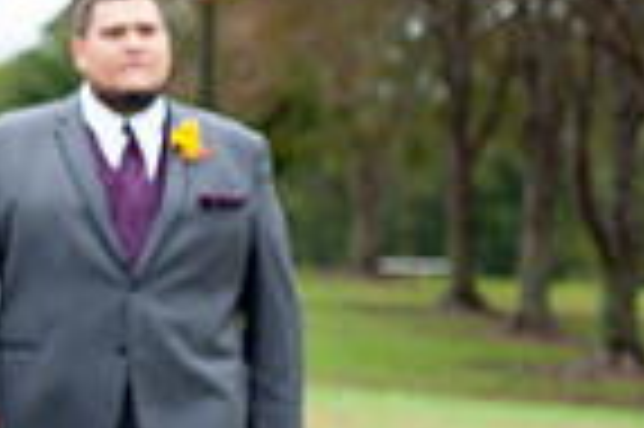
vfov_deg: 6.7
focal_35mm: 203
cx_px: -513
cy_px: 81
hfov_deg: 9.6
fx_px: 3627
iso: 200
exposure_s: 1/800
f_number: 2.8
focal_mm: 50
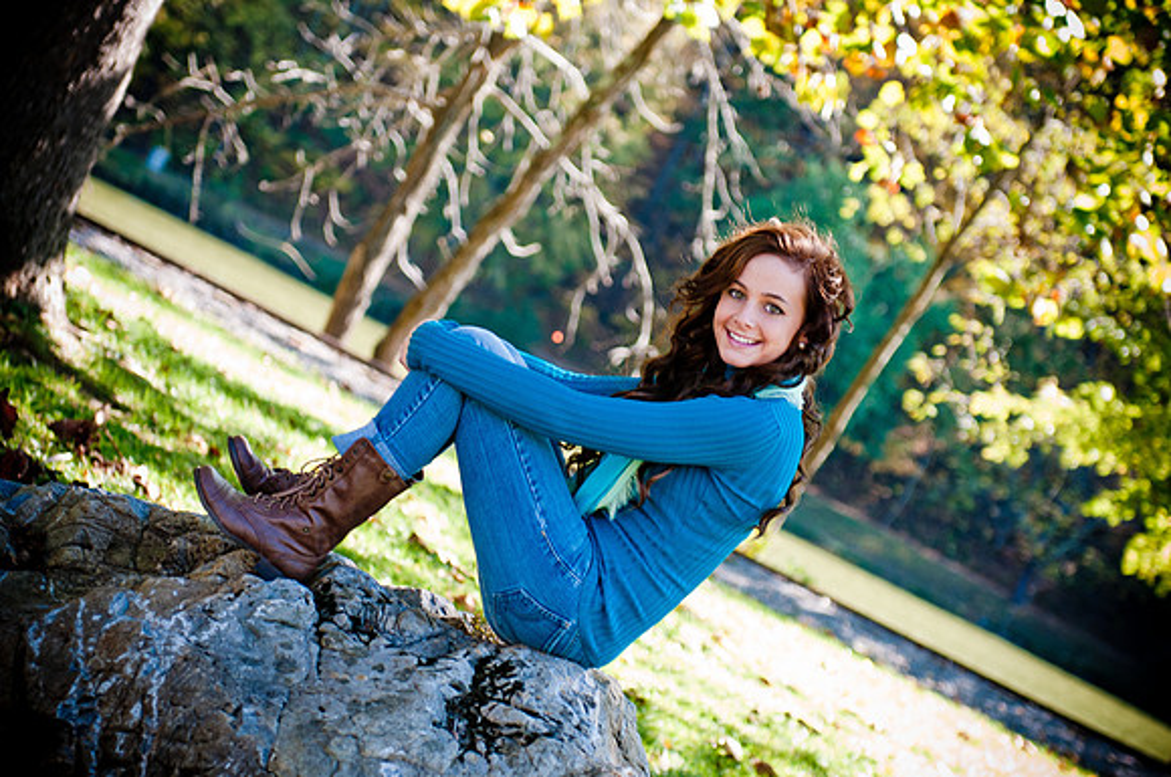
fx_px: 3411
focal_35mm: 105
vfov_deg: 13.0
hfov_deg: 19.5
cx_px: 586
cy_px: 388
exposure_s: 1/160
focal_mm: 70
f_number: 3.2
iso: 200
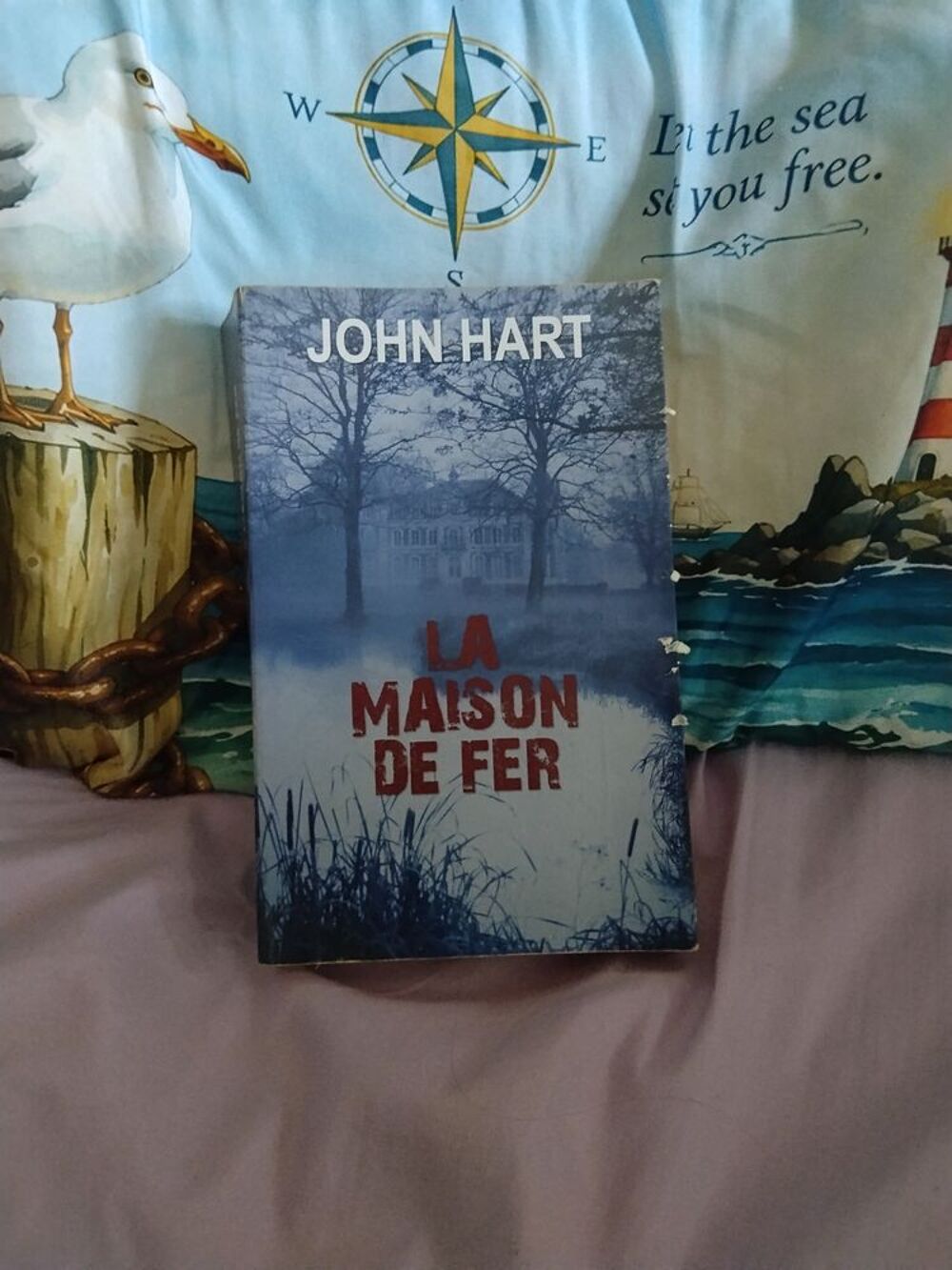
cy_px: 635
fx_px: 1063
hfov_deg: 48.2
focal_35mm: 29
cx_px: 476
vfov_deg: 61.7
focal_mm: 3.96
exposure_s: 1/25
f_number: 1.8
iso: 400
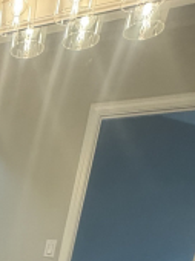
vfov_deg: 24.3
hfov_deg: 20.7
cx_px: -129
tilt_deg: -21.6
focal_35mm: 55
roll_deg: -2.1
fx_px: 414
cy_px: 421
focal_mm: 2.22
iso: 250
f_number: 2.2
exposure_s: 1/120
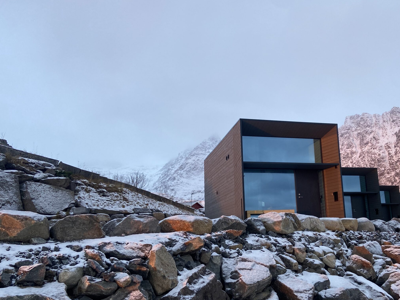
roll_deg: +2.4
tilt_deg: +9.0
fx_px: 381
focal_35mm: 33
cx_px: 250
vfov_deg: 42.9
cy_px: 161
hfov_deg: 54.7
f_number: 1.8
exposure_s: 1/121
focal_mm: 4.25
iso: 100
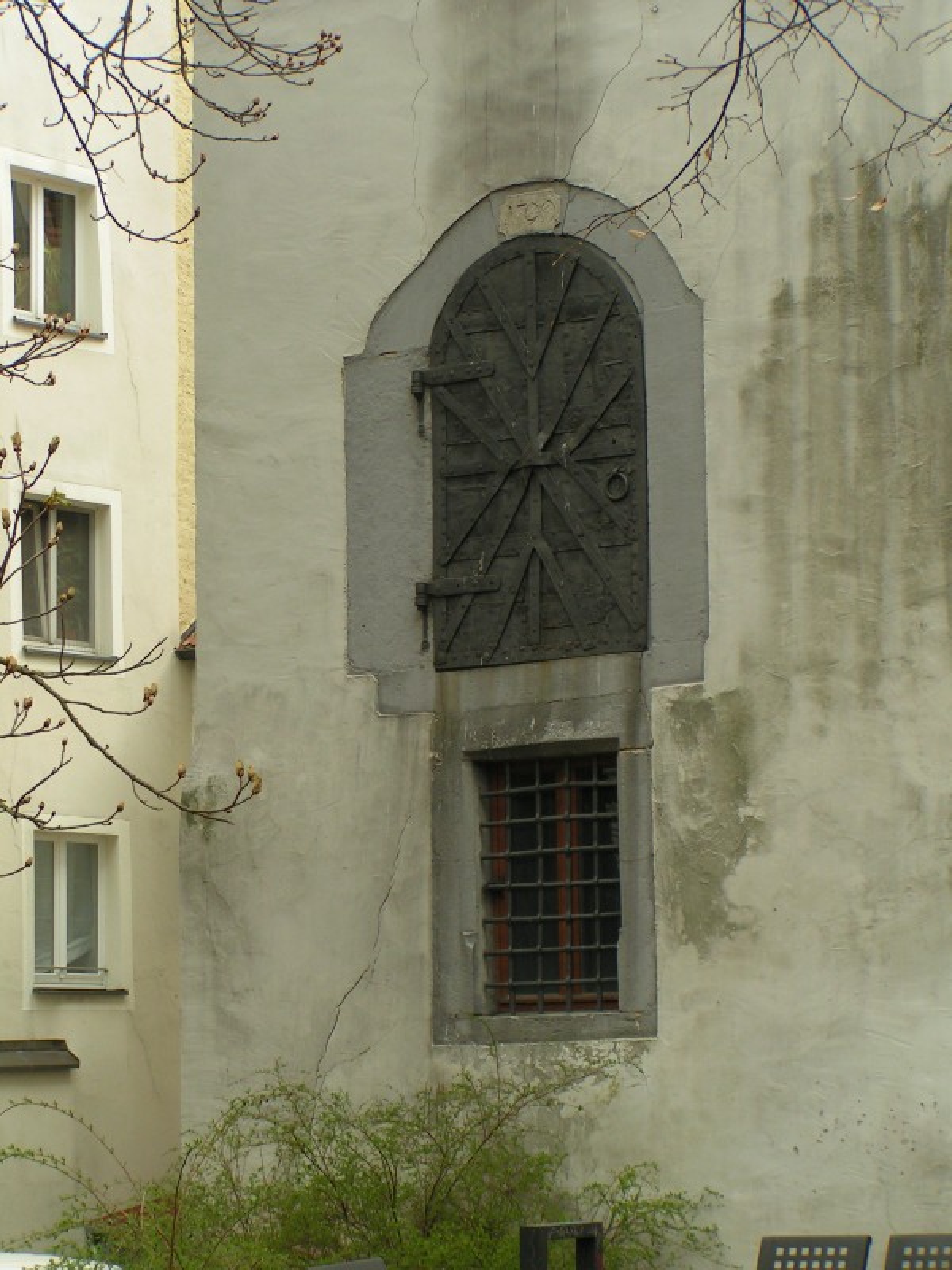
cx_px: 476
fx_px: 3814
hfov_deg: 14.2
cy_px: 635
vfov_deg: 18.9
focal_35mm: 104
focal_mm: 15.9
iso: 50
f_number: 4.5
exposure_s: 1/160
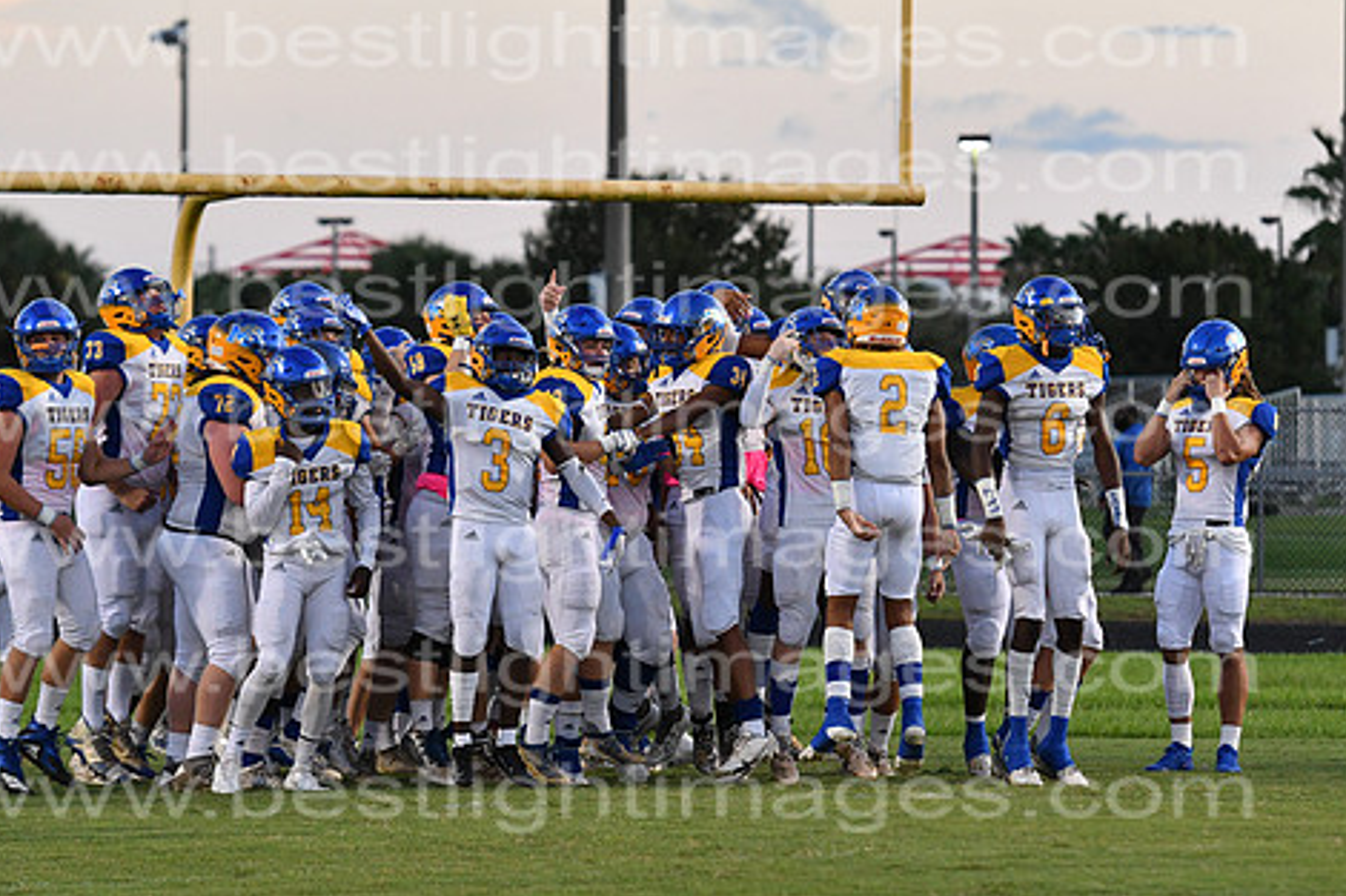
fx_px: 8656
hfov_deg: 8.9
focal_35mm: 232
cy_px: 359
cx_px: 607
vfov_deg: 5.9
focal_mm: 125
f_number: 4
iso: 1600
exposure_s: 1/800
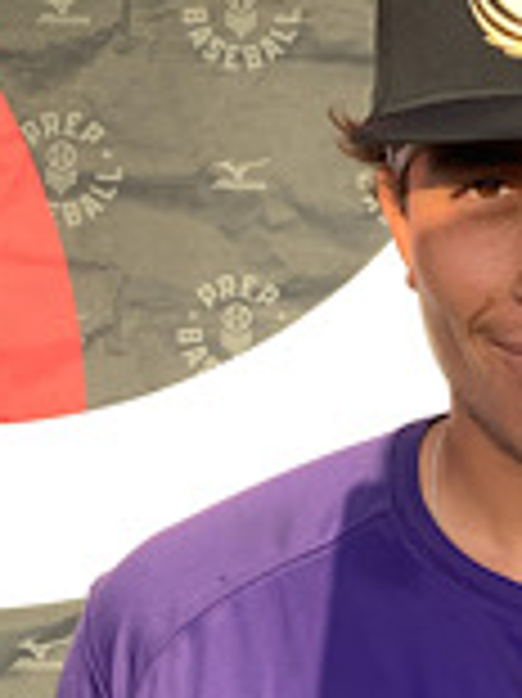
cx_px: 540
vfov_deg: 24.4
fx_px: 1611
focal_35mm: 80
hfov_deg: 17.9
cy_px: 446
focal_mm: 3.3
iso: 25
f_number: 2.4
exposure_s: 1/362
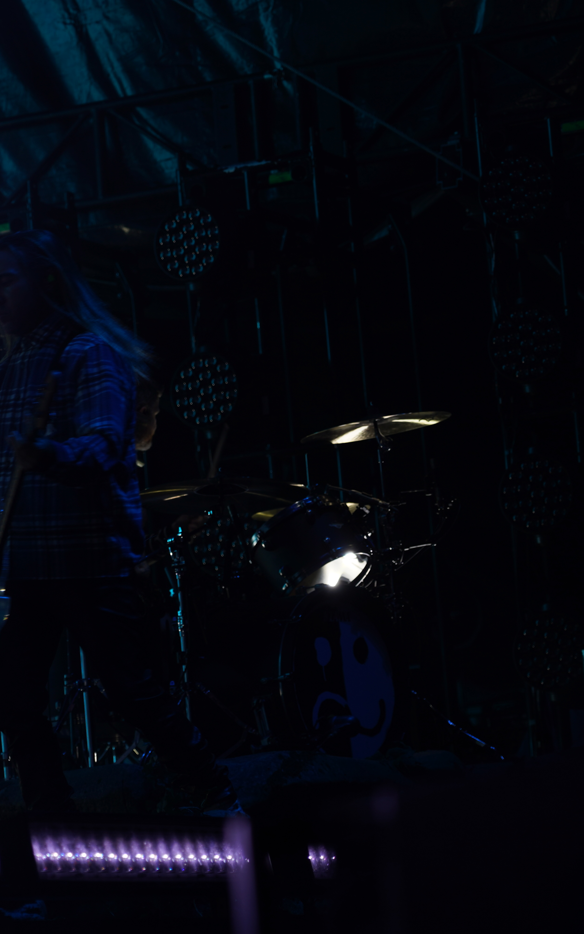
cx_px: 90
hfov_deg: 8.1
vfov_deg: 13.0
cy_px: 467
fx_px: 4099
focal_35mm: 161
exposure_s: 1/125
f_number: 4
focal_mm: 105
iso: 100
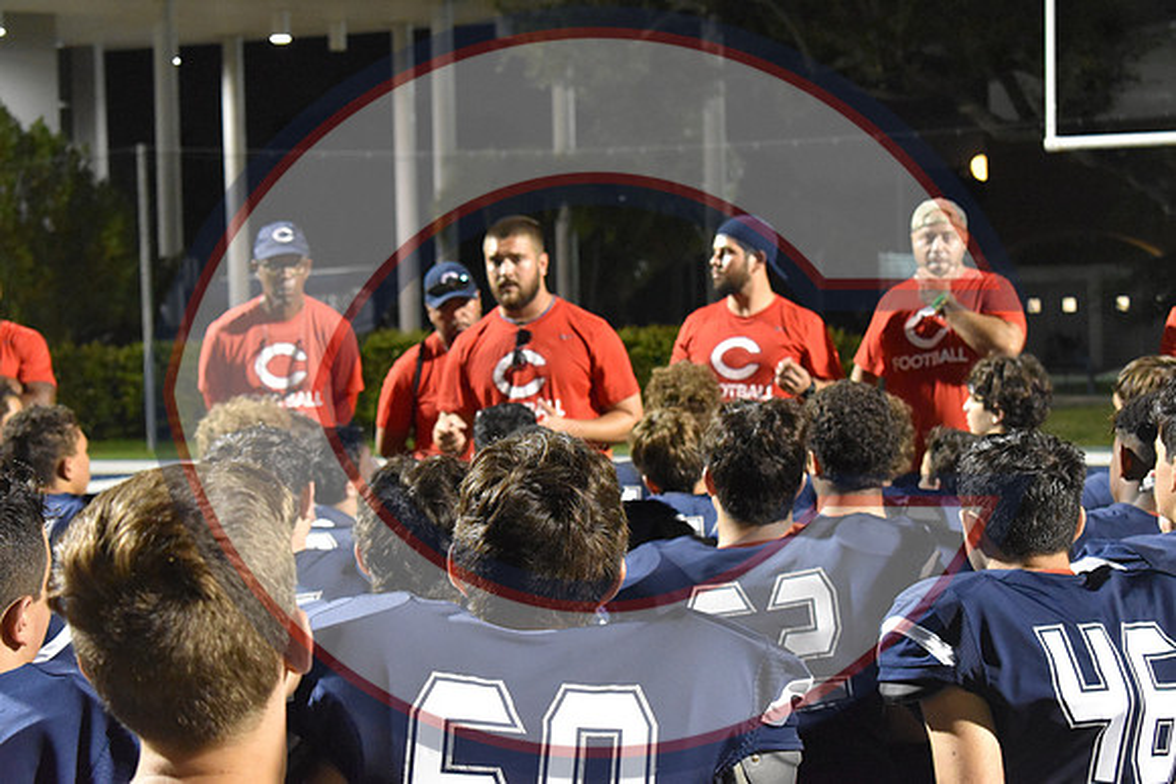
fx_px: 2696
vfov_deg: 16.6
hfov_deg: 24.6
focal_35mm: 82
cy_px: 392
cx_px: 588
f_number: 5.6
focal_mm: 55
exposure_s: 1/60
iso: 5600
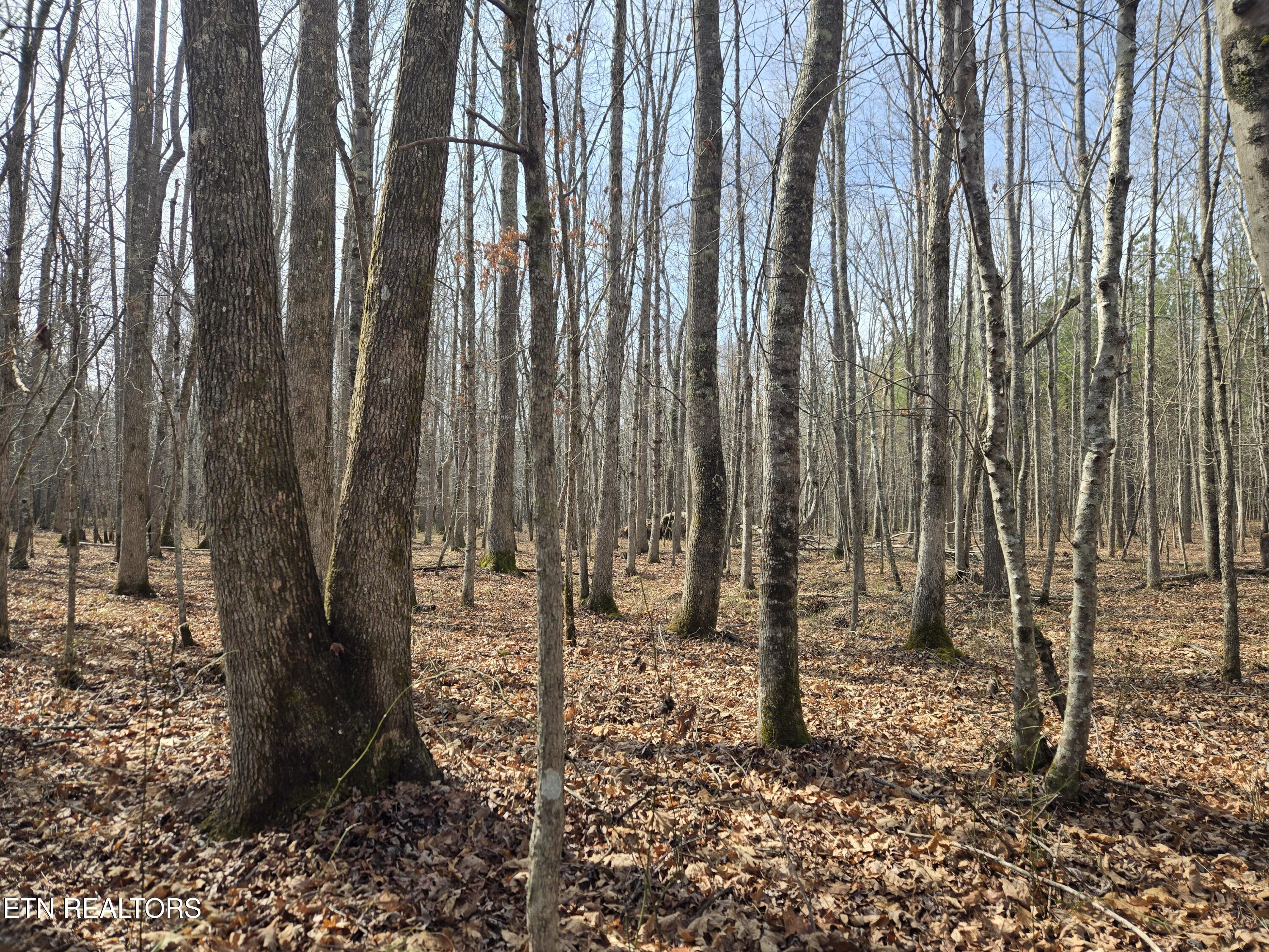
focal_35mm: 23
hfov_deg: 73.9
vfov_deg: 58.9
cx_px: 634
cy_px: 476
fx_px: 843
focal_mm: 5.4
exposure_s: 1/640
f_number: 1.8
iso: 25
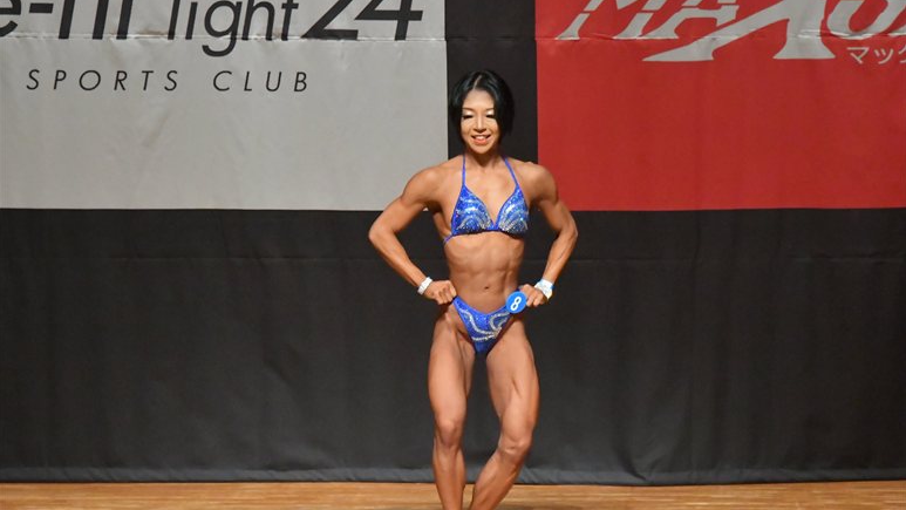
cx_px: 453
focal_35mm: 315
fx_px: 7568
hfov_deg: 6.9
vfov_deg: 3.9
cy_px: 270
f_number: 5.6
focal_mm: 200
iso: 12800
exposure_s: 1/400
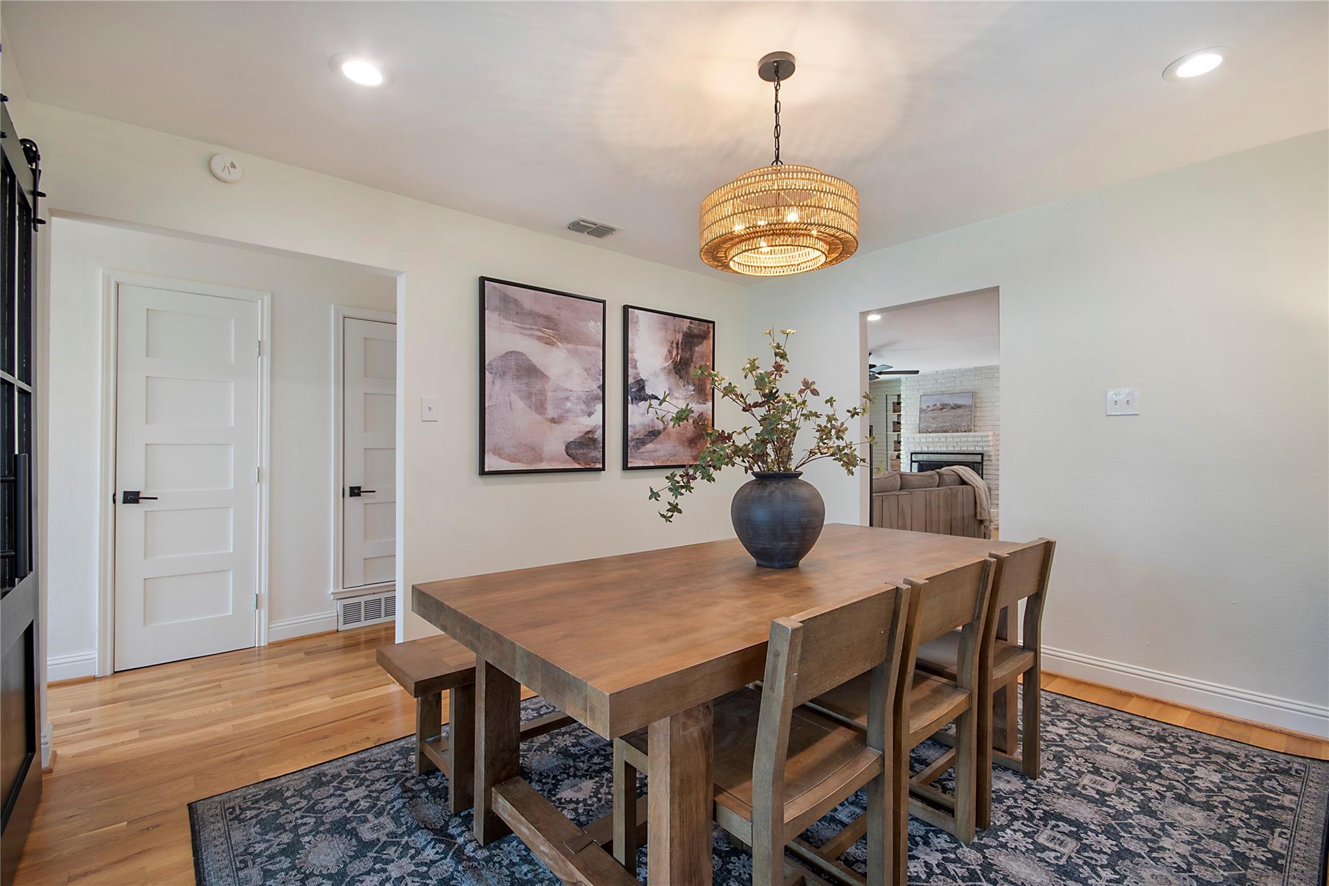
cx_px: 664
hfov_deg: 100.4
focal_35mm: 15
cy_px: 443
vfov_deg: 77.3
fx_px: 554
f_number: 8
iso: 100
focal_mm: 10
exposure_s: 1/4
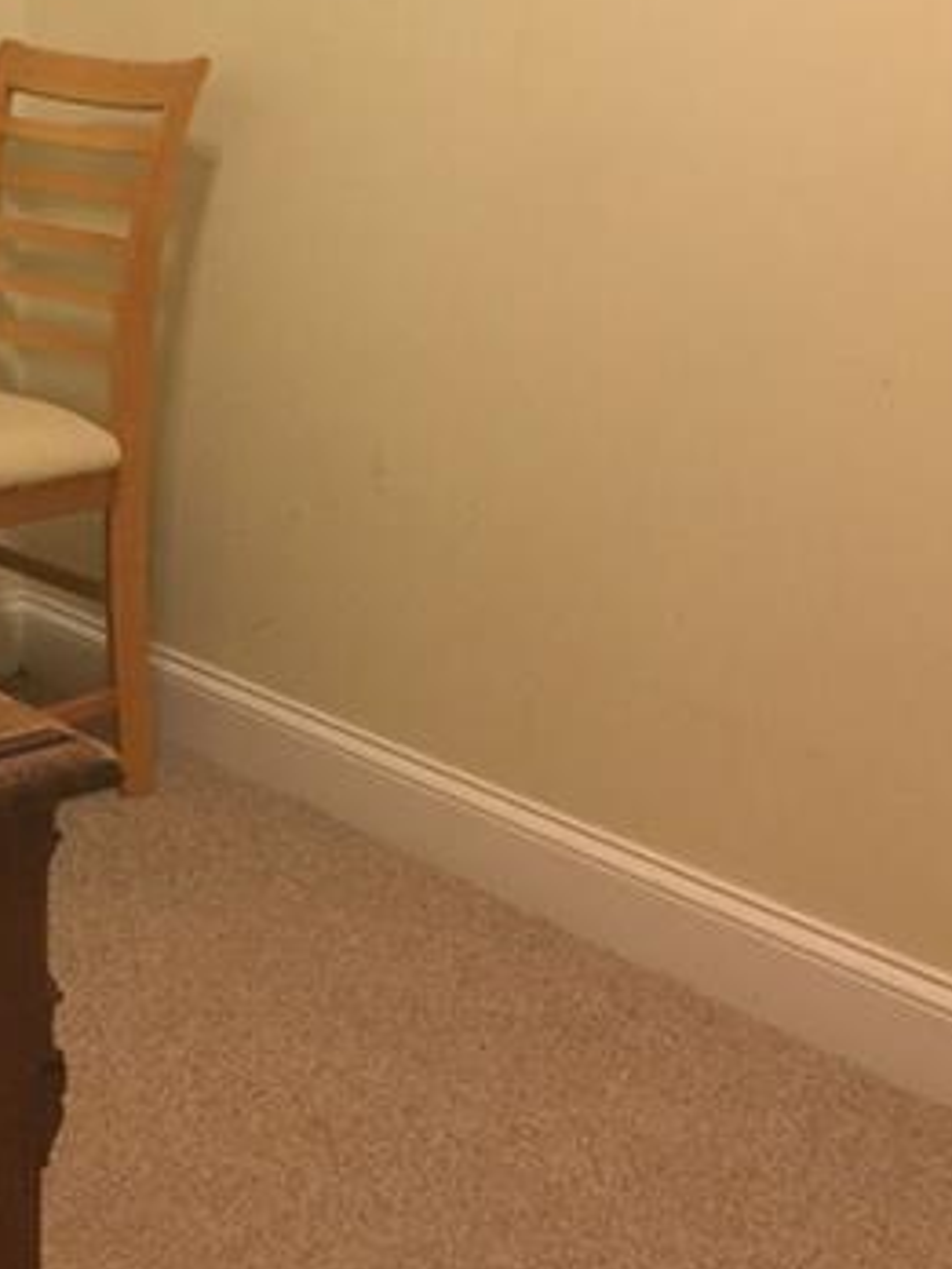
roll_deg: -0.3
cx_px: -40
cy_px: 0
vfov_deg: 28.4
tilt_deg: -3.5
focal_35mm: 64
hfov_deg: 21.9
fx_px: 2347
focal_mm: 4.15
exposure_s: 1/24
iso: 200
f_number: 2.2
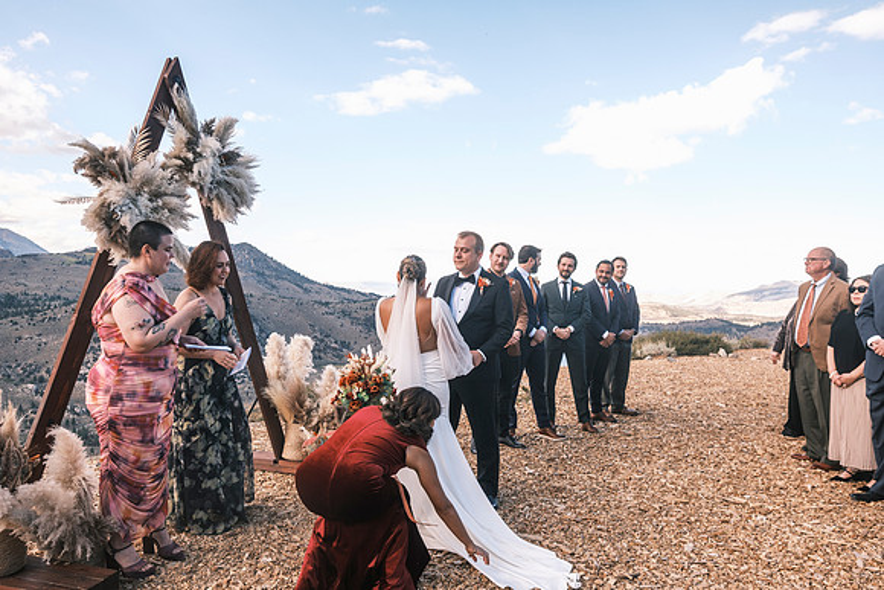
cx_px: 442
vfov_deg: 48.0
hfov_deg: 67.4
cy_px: 295
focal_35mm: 27
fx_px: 663
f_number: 2.8
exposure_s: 1/950
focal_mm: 18
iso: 400
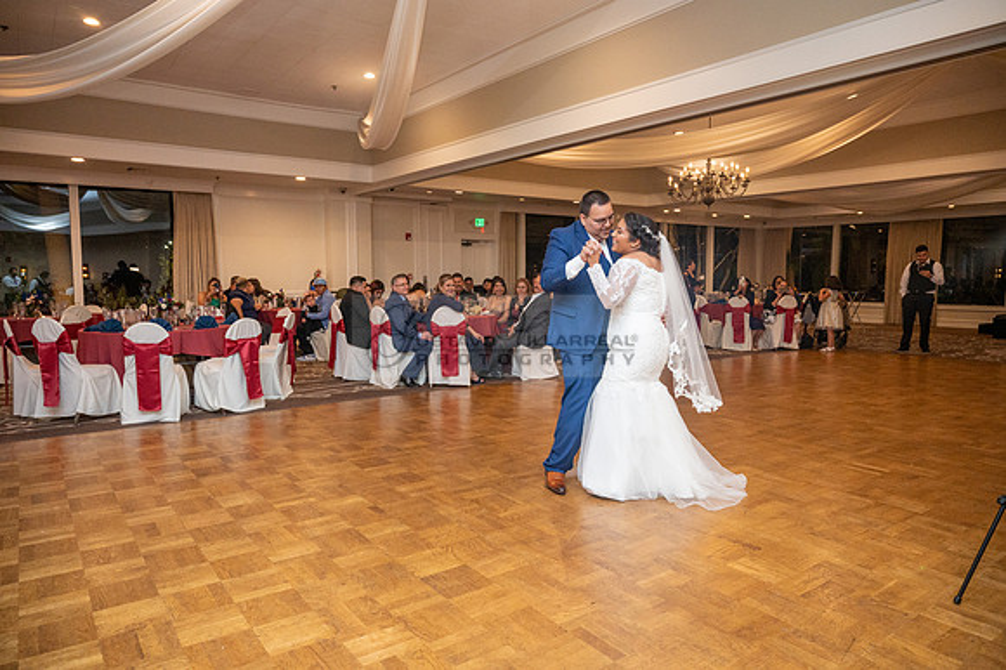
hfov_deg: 73.8
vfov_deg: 53.1
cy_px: 335
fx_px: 670
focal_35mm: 24
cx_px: 503
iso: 2500
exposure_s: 1/200
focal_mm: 24
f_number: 4
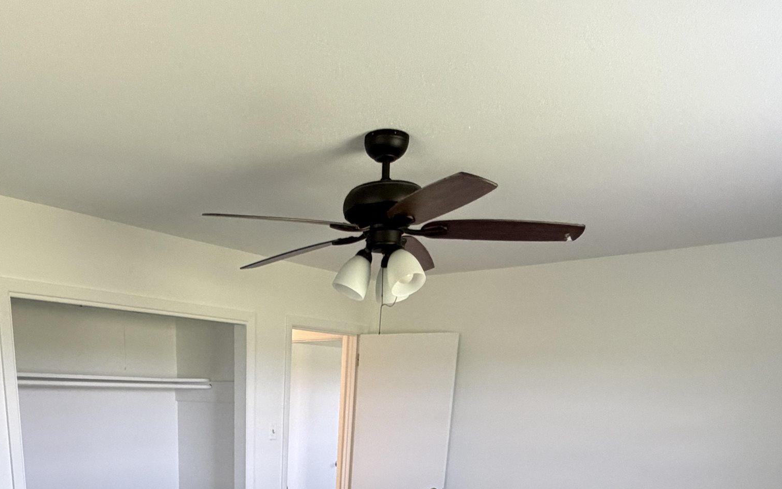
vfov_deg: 34.9
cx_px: 290
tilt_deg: -15.0
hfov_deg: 62.0
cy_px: 560
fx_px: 639
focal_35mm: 30
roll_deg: -1.0
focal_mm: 2.22
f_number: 2.2
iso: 320
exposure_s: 1/87
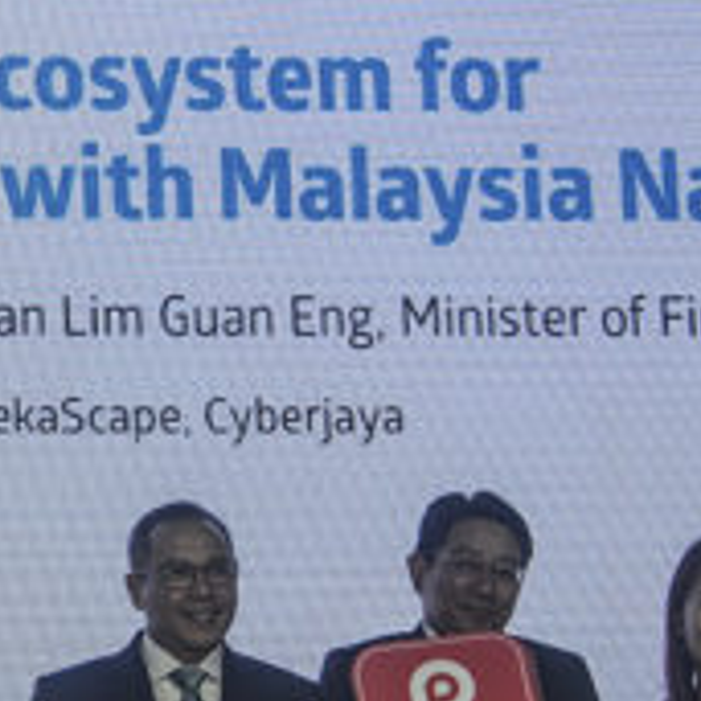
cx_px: -248
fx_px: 3253
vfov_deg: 12.3
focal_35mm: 142
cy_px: 455
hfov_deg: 11.9
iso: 320
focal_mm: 42
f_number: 2.8
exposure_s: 1/200
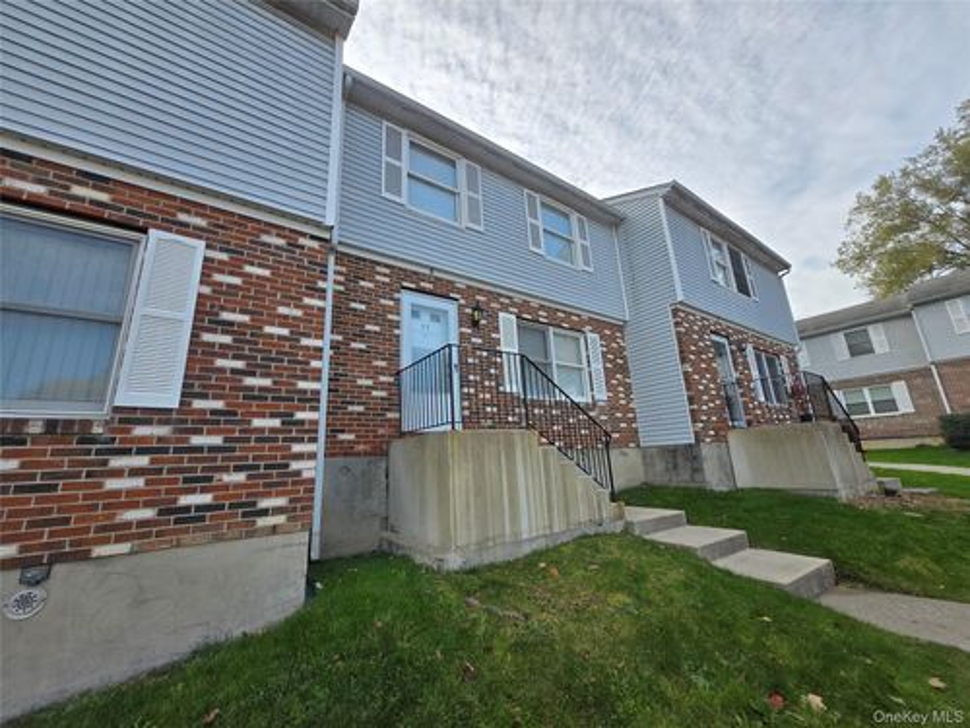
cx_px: 485
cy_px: 364
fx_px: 364
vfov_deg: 89.9
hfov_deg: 106.2
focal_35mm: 13
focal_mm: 1.7
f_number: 2.2
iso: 25
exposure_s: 1/415
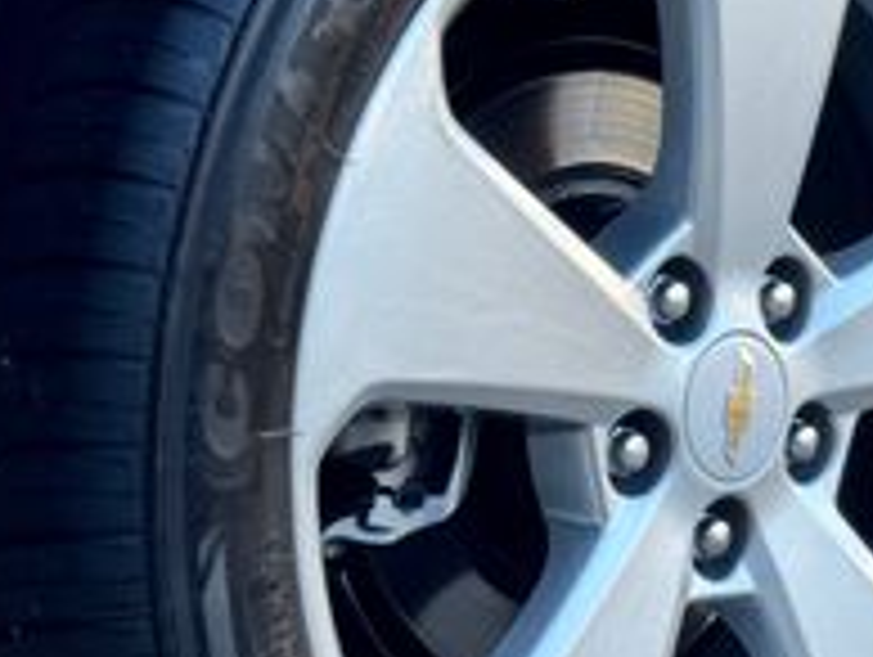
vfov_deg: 12.8
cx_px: 562
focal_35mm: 116
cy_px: 405
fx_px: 2929
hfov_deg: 16.9
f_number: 1.78
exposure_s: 1/338
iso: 64
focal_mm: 6.76
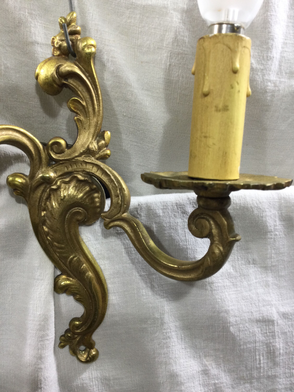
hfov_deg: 45.4
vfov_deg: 58.4
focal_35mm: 31
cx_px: 147
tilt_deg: -7.5
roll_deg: +0.7
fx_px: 351
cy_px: 196
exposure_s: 1/33
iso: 25
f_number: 2.4
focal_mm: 3.3
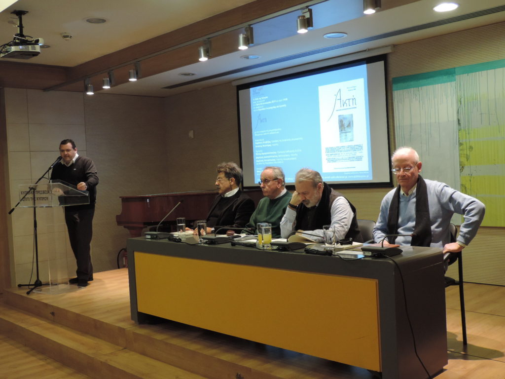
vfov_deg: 36.0
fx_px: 584
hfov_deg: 46.8
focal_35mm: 40
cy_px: 190
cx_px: 252
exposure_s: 1/25
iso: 400
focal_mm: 7.1
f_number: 3.3
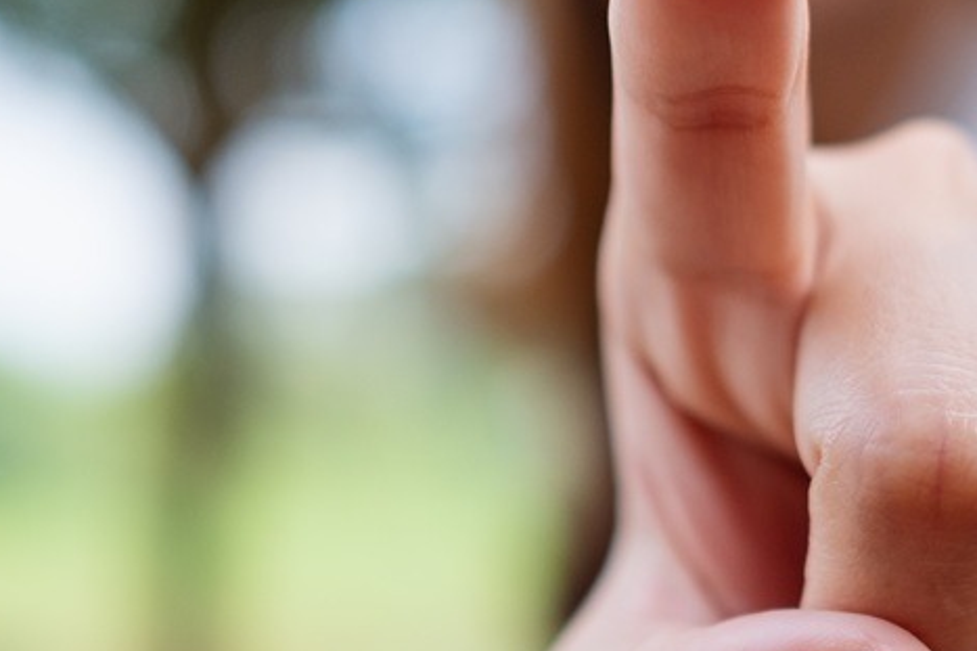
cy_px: 107
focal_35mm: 90
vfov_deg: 15.1
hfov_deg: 22.5
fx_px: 2442
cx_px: 659
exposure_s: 1/1900
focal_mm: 23
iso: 200
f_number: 2
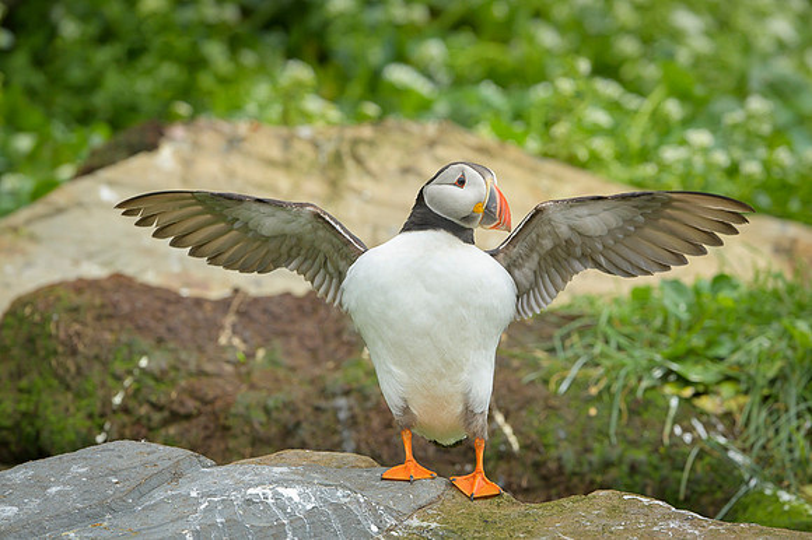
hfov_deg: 3.4
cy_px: 267
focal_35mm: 607
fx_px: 13673
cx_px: 493
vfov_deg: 2.3
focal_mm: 500
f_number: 5
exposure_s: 1/800
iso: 800
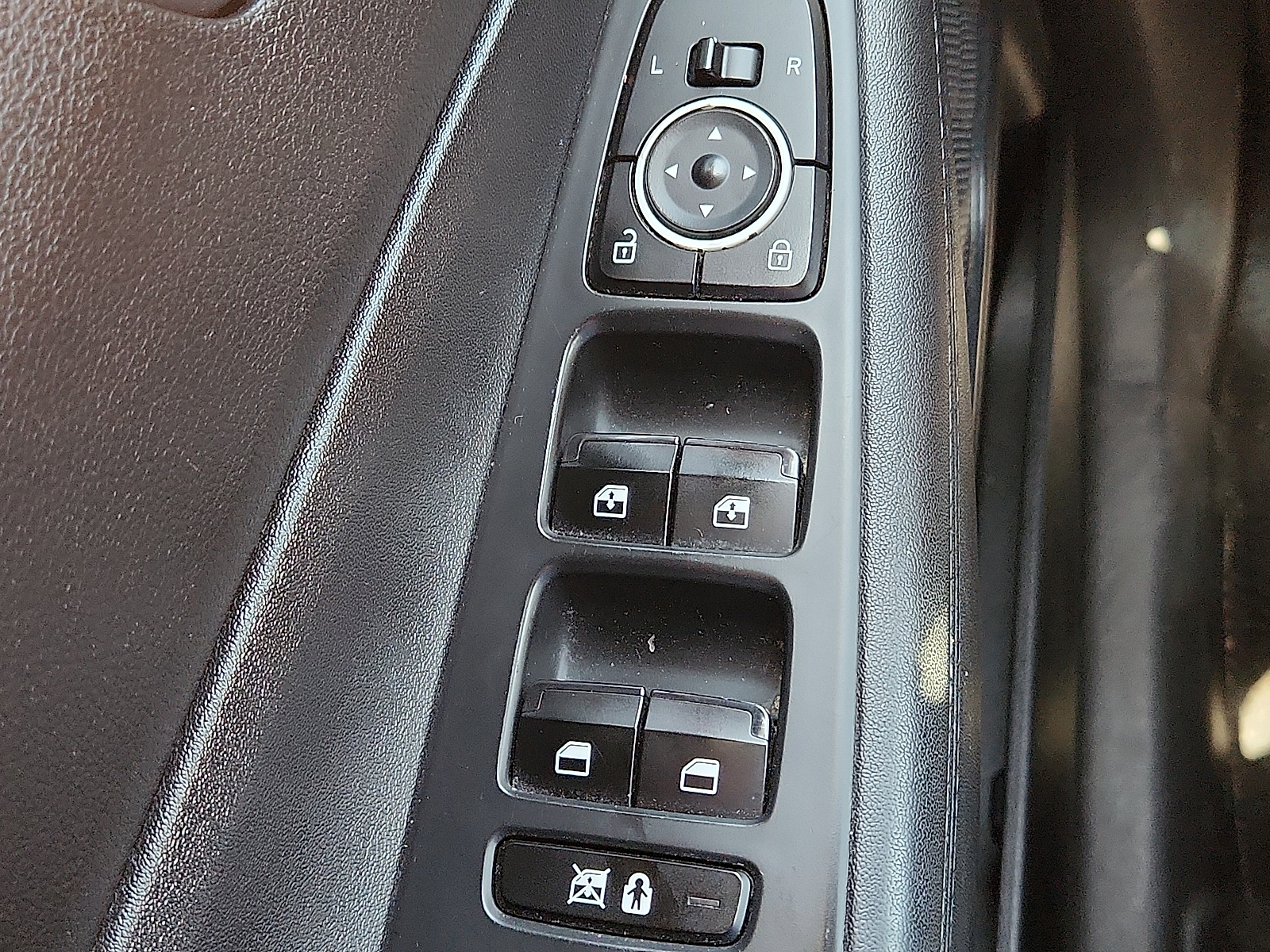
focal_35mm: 23
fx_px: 844
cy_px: 476
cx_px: 635
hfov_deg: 73.9
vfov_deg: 58.9
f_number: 1.8
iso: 381
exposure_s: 1/59.2
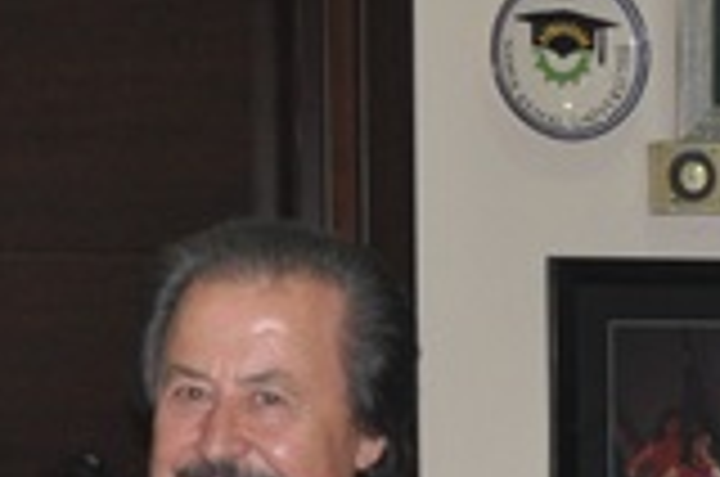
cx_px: 104
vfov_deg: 7.6
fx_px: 3593
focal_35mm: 180
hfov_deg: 11.4
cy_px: 412
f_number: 4
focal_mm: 26
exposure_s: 1/60
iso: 800
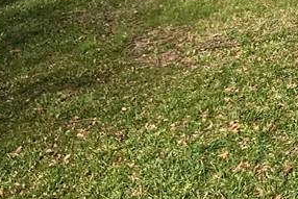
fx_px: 861
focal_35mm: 104
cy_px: -100
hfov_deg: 16.7
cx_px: 520
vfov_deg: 12.5
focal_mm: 3.99
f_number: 1.8
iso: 20
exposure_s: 1/2519
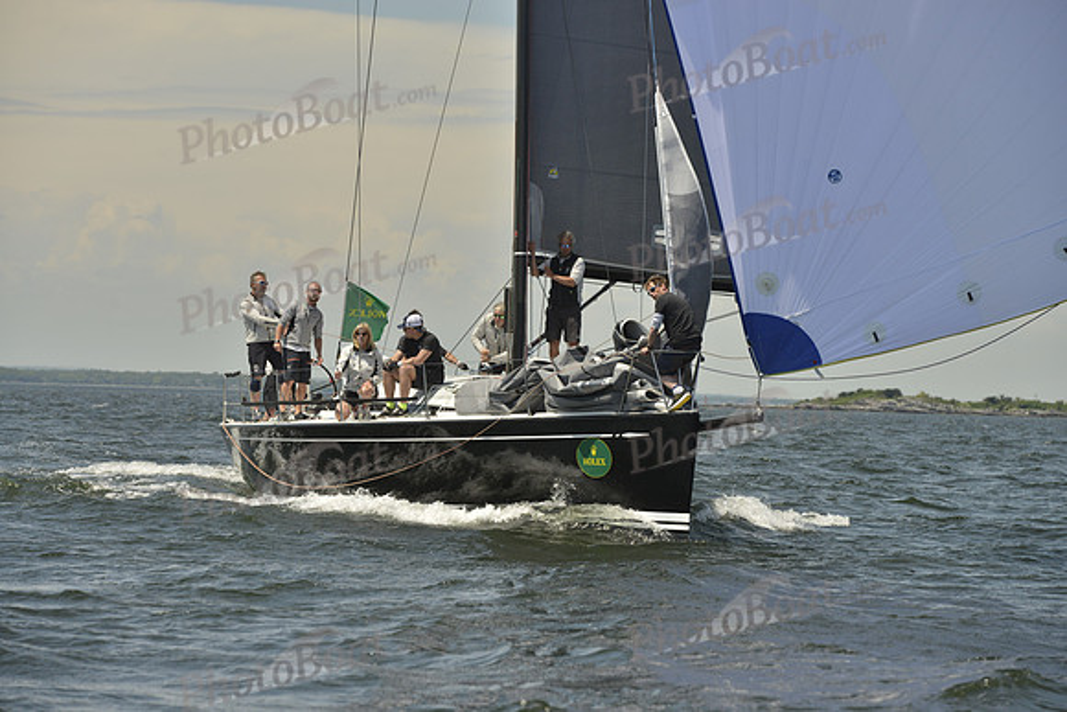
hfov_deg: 12.8
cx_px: 534
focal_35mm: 160
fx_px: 4743
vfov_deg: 8.6
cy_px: 356
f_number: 9
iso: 280
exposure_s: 1/1600
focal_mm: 160
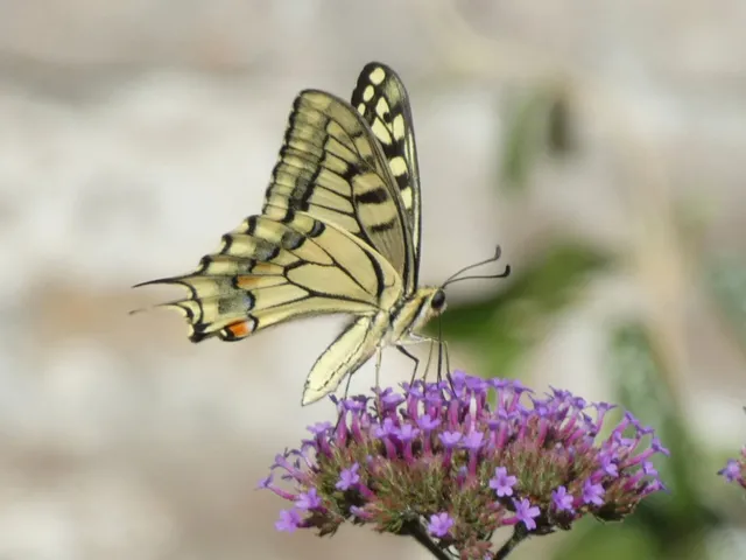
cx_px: 373
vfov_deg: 5.0
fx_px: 6465
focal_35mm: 300
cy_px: 280
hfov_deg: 6.6
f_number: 5.5
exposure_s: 1/320
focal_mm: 53.8
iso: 80
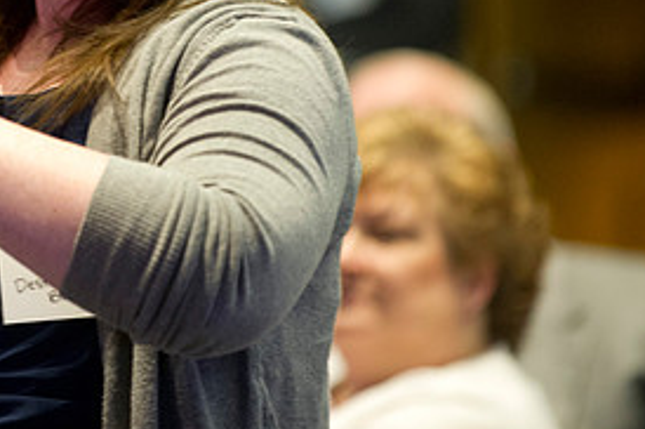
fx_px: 7588
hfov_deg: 4.9
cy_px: -12
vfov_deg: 3.2
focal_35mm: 424
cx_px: 78
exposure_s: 1/60
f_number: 2.8
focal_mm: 200
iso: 2500
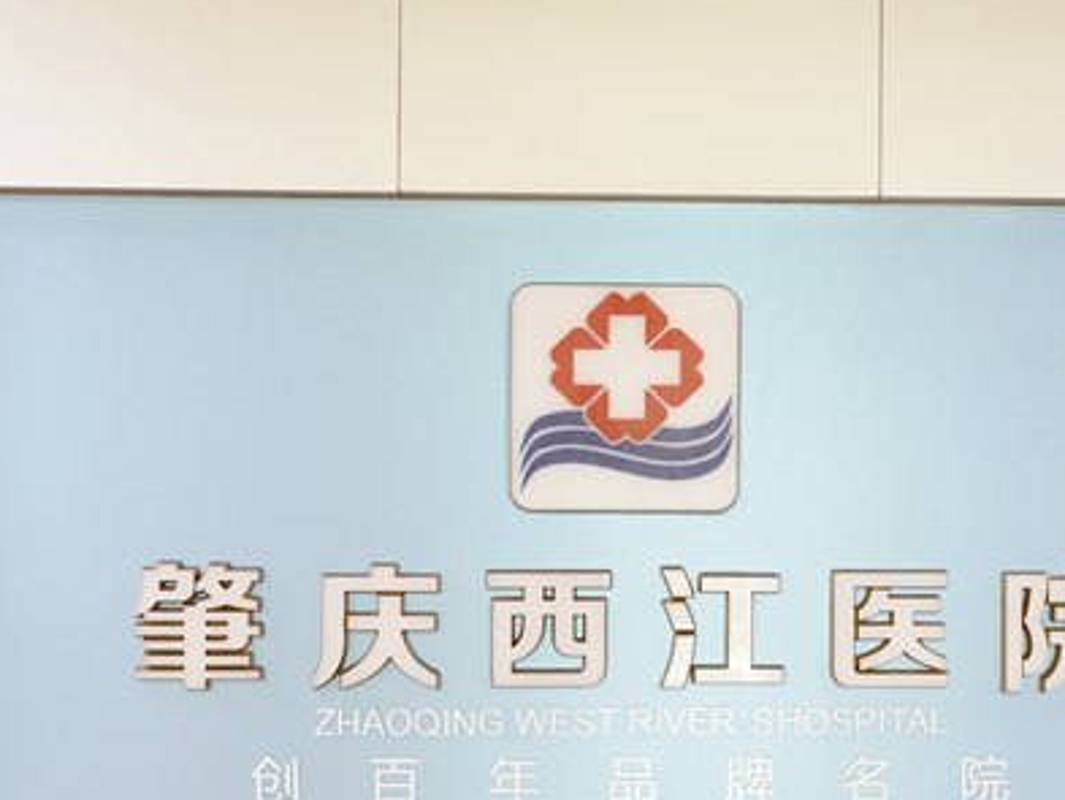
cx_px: 653
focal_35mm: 69
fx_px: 2124
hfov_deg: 28.1
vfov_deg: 21.3
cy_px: 483
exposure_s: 1/50
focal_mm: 47
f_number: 9
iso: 10000
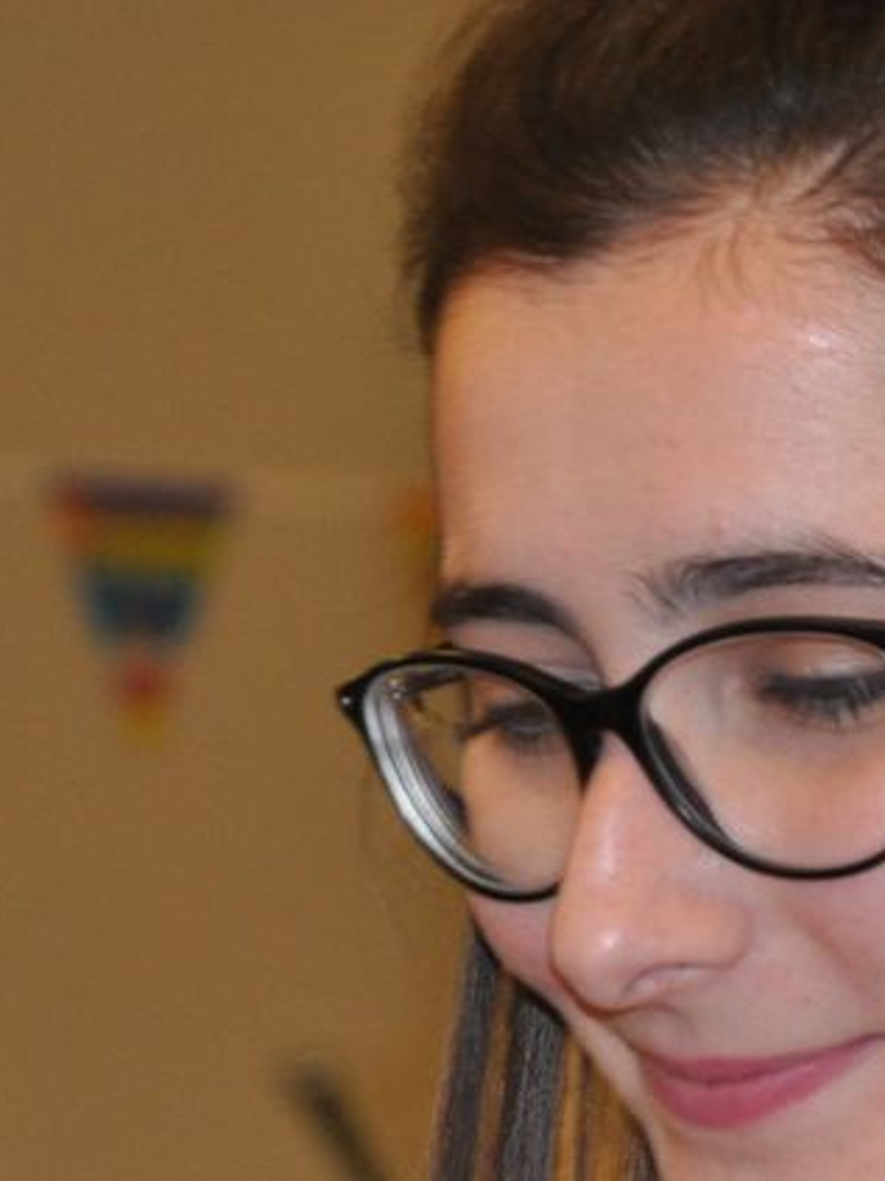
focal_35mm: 392
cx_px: 653
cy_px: 759
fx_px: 13369
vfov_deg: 5.1
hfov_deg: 3.8
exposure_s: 1/60
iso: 800
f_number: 5.3
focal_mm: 90
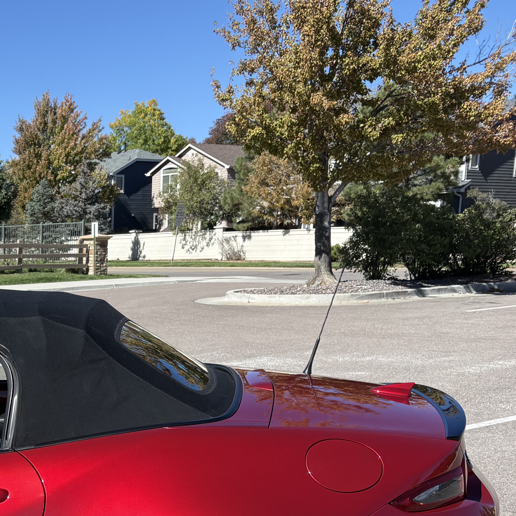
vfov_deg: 28.7
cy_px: 441
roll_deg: +1.5
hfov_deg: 26.9
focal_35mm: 58
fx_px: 978
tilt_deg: -11.0
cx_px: -67
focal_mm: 5.96
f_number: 1.6
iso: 50
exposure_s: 1/2075
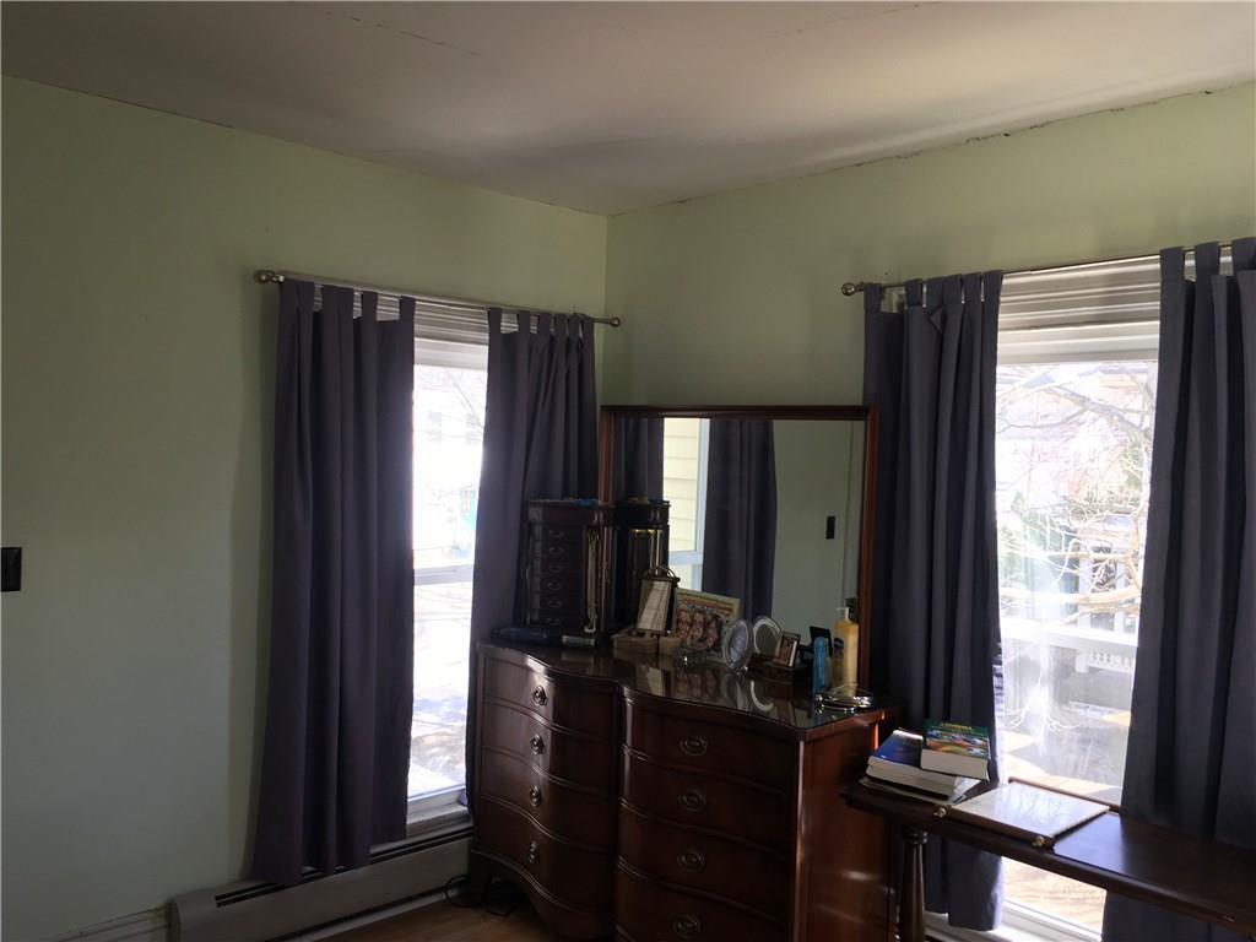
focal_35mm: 29
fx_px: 1052
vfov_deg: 48.2
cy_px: 471
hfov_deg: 61.7
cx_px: 628
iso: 25
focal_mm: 4.15
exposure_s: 1/40
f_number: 2.2
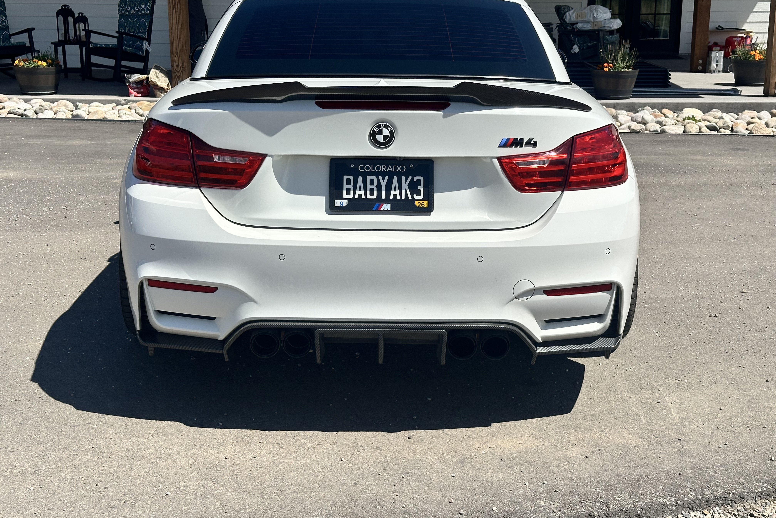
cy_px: 231
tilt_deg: -12.5
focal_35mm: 50
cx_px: 388
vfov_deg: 27.0
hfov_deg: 39.6
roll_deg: +0.4
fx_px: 1078
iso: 64
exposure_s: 1/5882
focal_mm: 6.86
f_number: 1.78
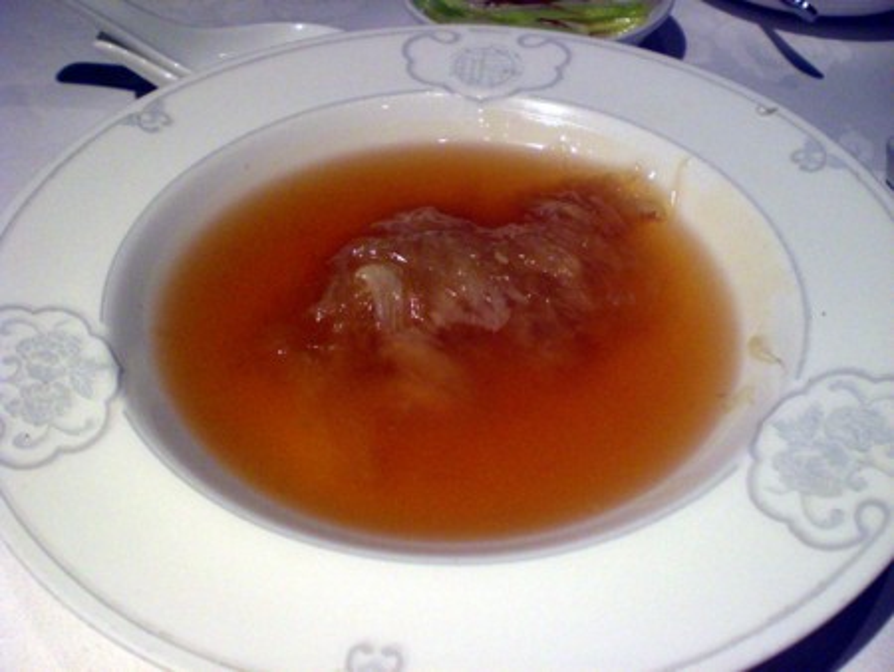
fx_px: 982
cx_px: 447
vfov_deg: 37.8
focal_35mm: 38
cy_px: 336
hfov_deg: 49.0
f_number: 3.1
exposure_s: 1/20
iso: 200
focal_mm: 6.3
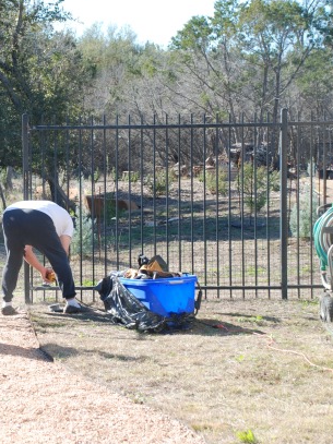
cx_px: 31
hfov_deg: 13.5
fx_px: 1399
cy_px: 216
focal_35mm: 109
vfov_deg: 18.1
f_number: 5.6
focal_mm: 48
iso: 125
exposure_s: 1/125
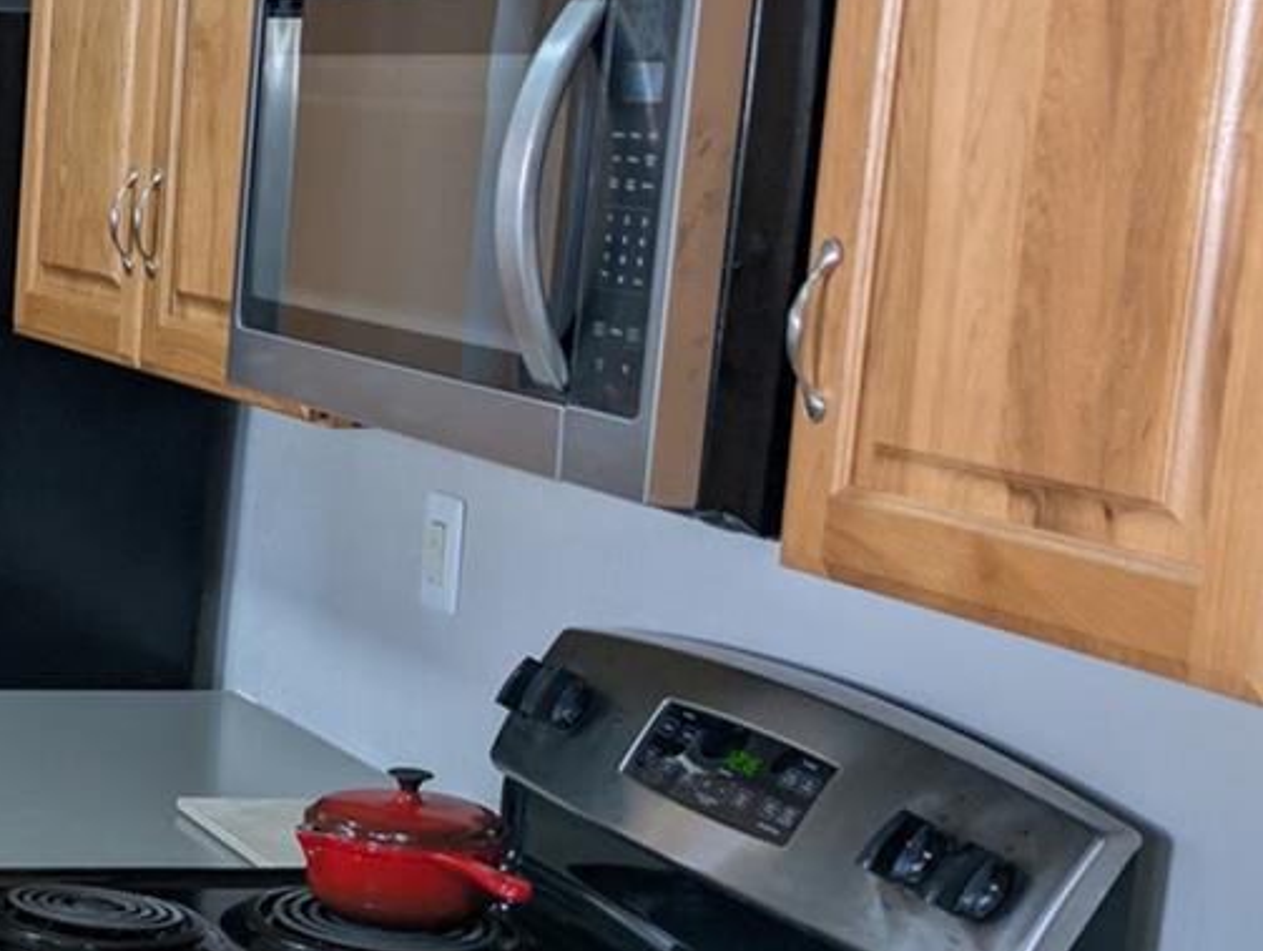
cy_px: 650
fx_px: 2778
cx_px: -670
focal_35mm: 76
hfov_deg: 21.3
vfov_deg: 19.4
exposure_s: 1/40
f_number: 1.68
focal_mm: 6.9
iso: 26
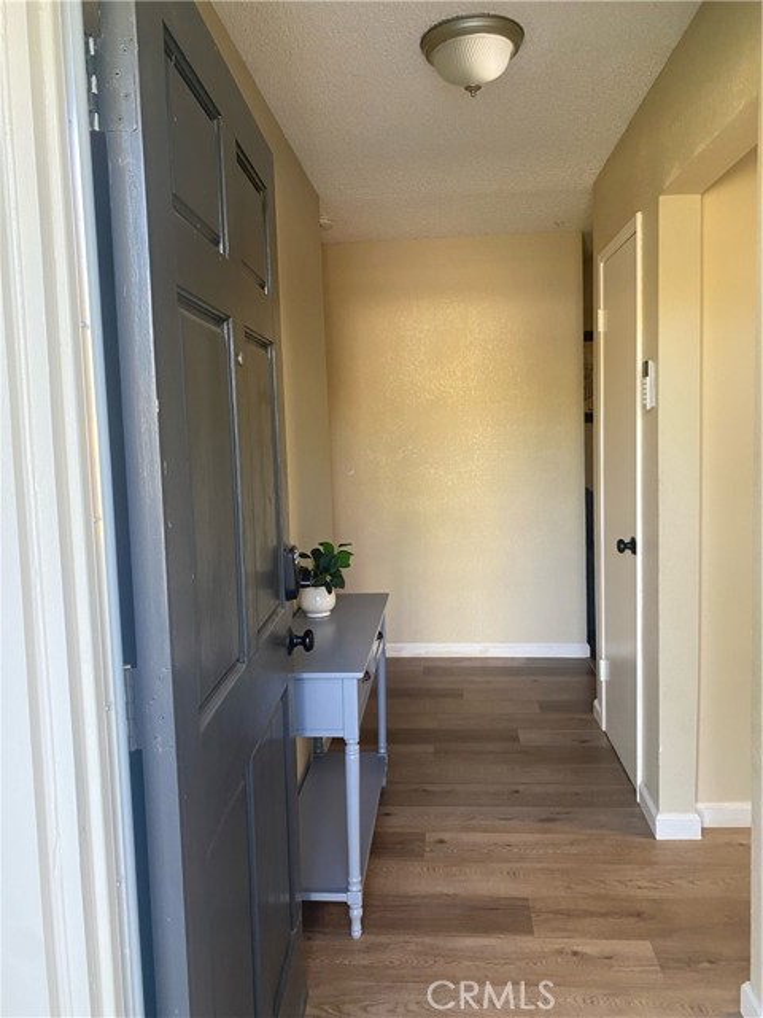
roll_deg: +0.4
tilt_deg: -4.0
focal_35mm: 26
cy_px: 509
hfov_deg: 53.1
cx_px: 382
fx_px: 764
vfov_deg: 67.3
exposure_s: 1/60
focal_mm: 4.25
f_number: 1.8
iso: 80
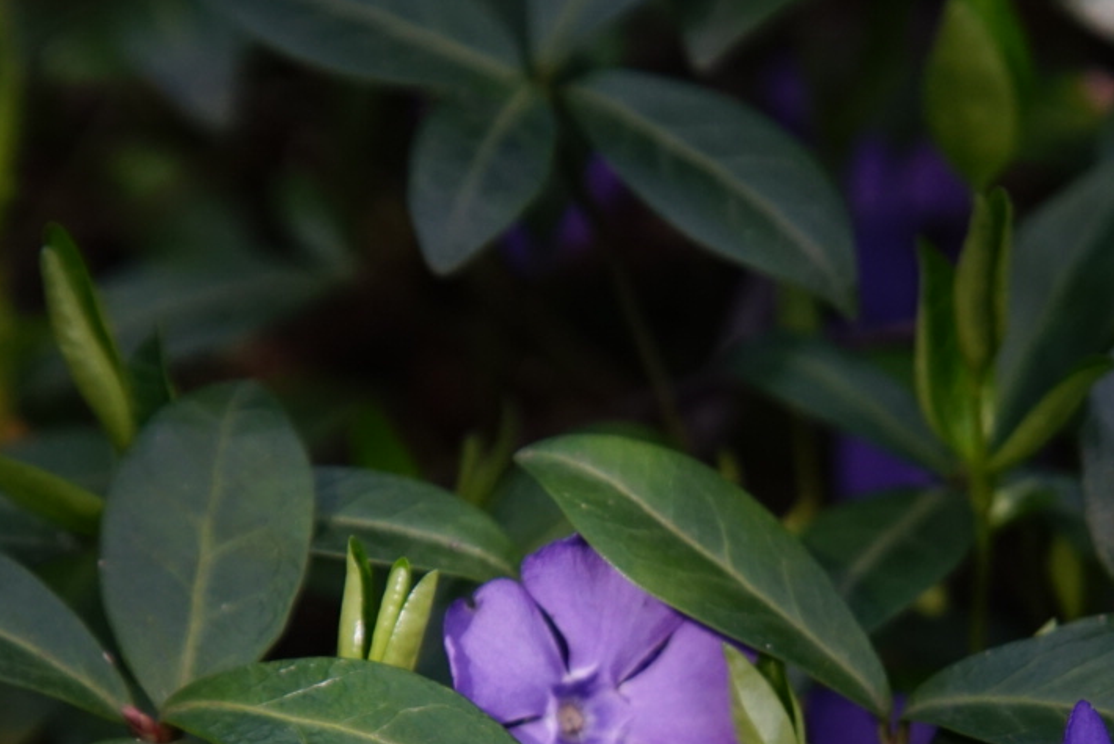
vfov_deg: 5.7
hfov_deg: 8.6
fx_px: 7398
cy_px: 832
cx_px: 797
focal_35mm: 239
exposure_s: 1/640
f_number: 7.1
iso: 800
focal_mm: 105
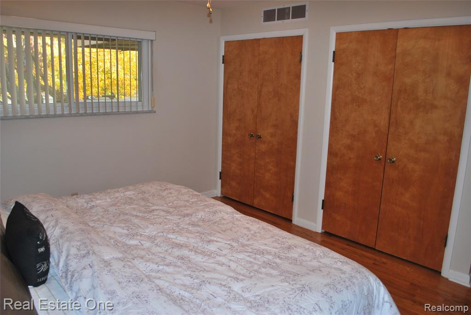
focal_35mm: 27
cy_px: 158
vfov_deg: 48.0
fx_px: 354
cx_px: 236
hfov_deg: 67.3
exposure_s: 1/60
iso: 200
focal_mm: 18
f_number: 3.5
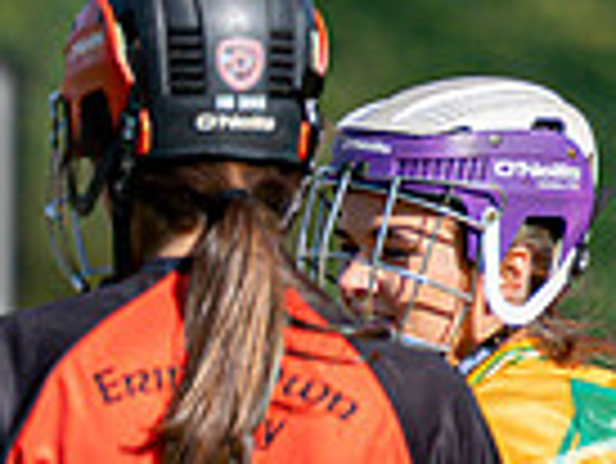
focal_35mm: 2173
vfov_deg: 0.7
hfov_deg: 0.9
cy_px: 1213
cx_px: -603
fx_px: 38703
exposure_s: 1/1600
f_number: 2.8
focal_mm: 195
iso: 100
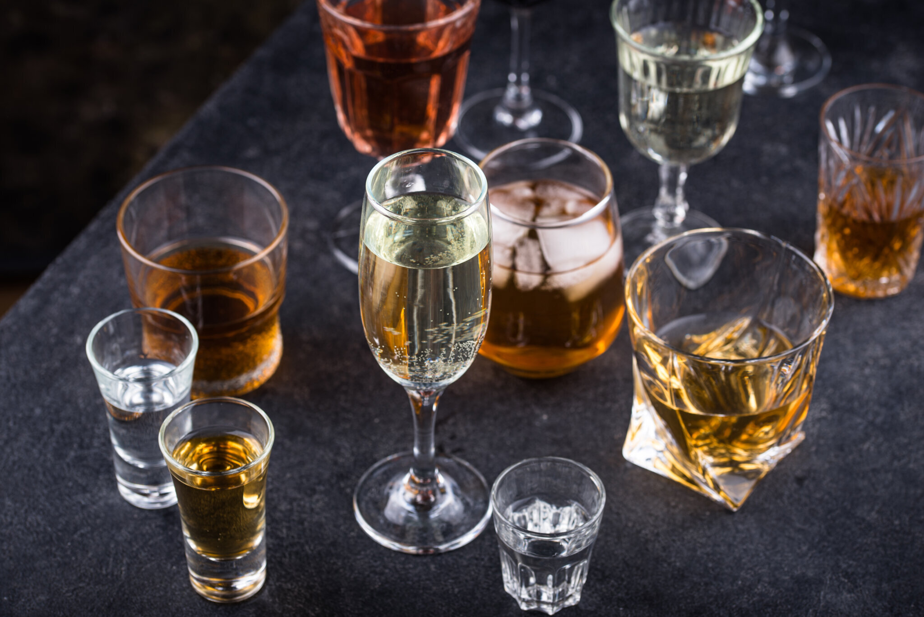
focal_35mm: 105
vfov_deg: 13.1
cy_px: 308
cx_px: 462
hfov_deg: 19.4
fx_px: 2696
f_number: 8
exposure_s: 1/80
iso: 100
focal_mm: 105
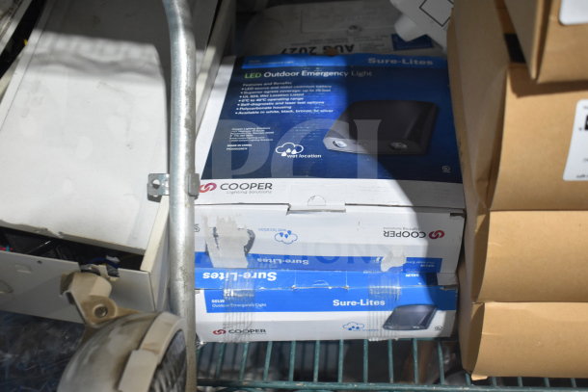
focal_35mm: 42
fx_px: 686
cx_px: 294
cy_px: 196
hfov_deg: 46.4
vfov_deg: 31.9
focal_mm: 28
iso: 1100
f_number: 4.2
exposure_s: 1/50
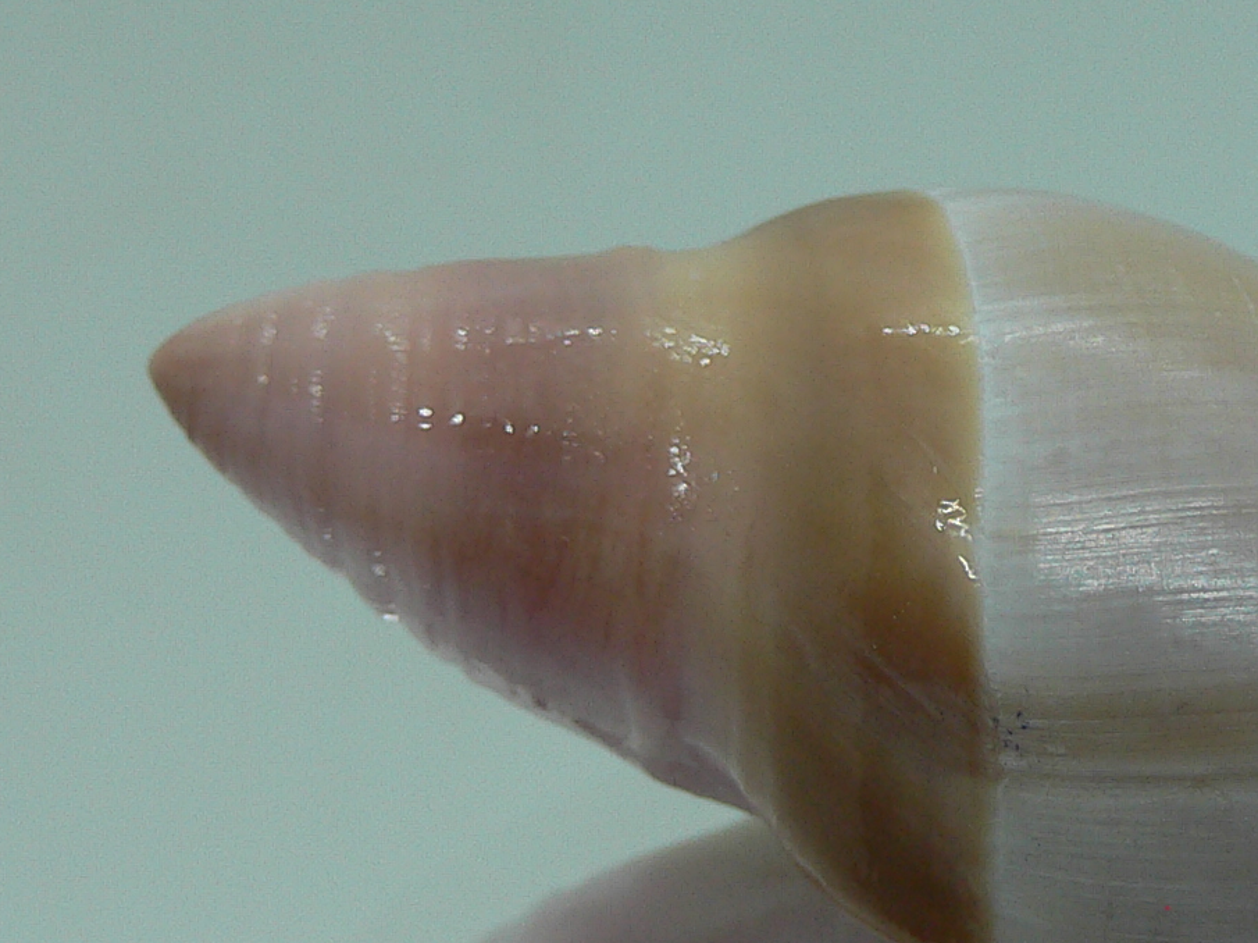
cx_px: 1011
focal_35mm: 78
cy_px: 701
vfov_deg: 18.8
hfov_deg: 24.6
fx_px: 2834
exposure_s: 1/60
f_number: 2.8
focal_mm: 4.6
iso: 80
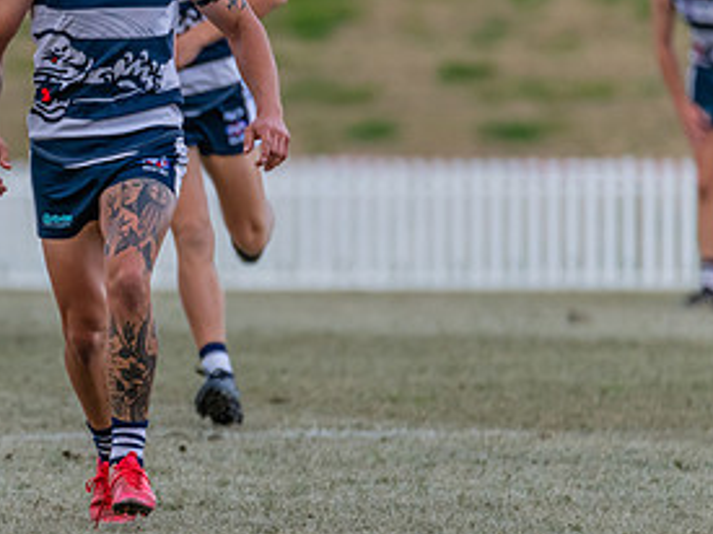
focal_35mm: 958
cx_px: 26
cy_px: 203
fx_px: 19724
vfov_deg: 1.6
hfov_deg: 2.1
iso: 1800
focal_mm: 460
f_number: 6.3
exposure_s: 1/2000
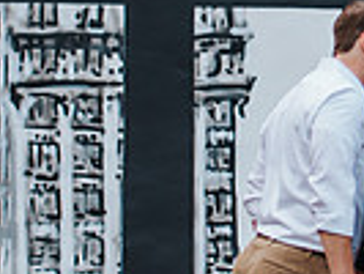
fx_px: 2179
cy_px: 131
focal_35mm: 207
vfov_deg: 7.2
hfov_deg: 9.4
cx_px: 445
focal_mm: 35
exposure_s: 1/800
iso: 320
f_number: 1.8
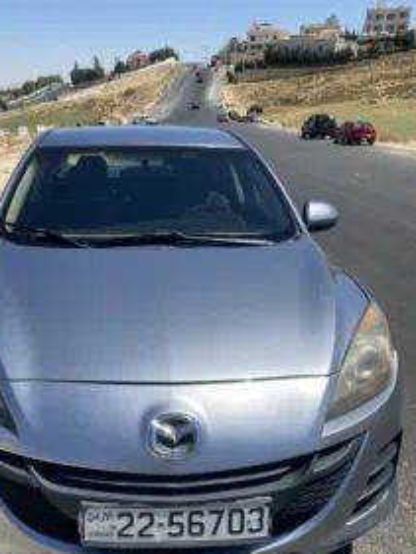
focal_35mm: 37
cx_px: 150
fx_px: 592
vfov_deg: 50.0
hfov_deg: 38.4
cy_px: 315
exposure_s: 1/3846
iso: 32
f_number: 1.8
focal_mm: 4.25
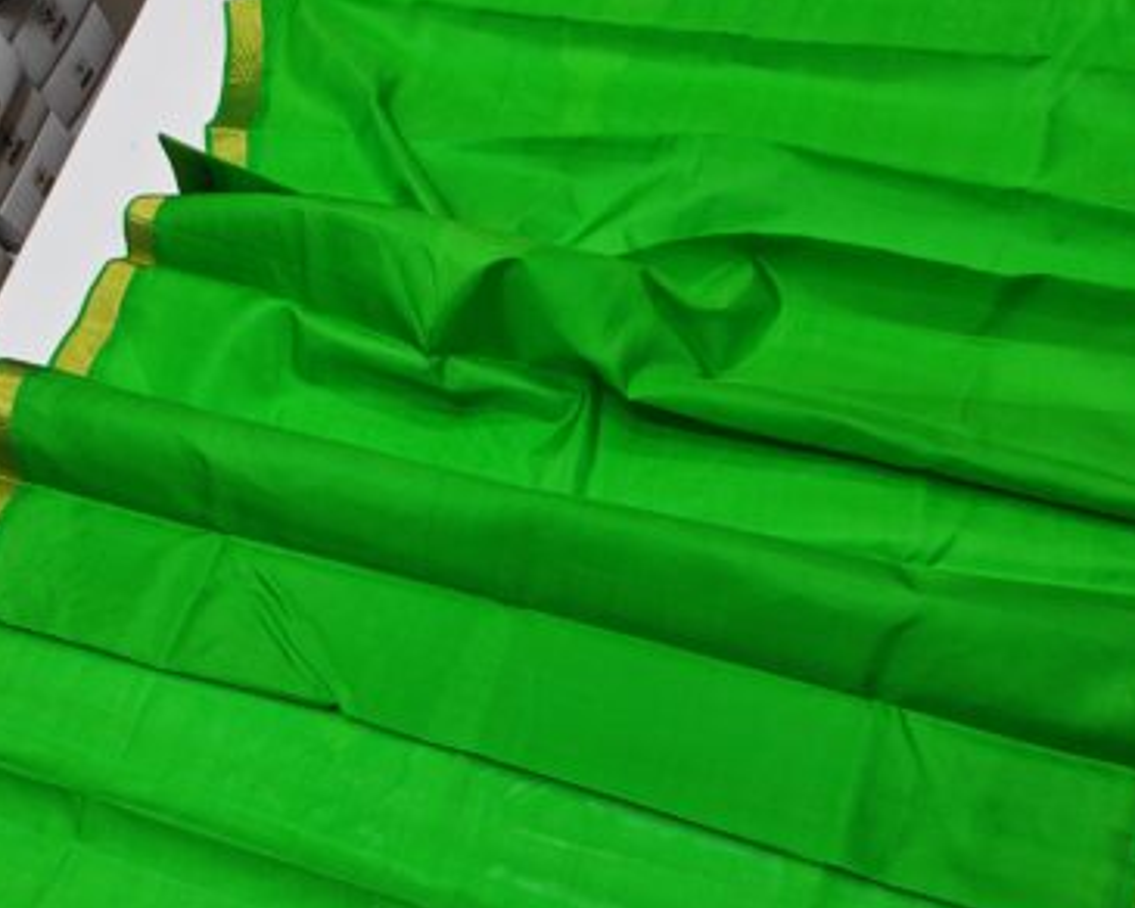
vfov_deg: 50.1
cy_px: 826
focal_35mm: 25
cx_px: 560
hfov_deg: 68.1
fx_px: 840
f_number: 2.2
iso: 125
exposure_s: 1/100
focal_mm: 2.62
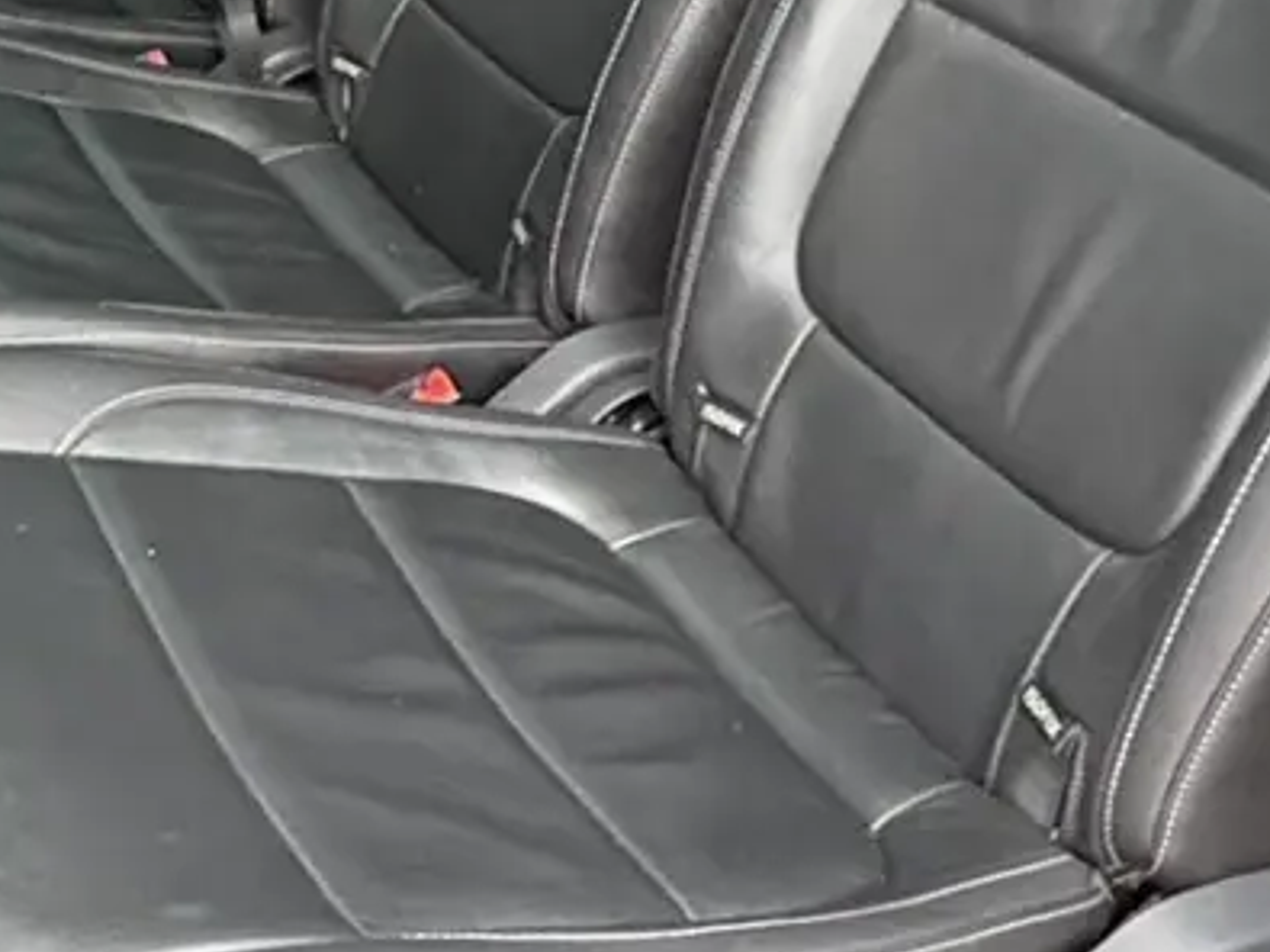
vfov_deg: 21.3
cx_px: 495
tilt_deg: -20.7
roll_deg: -3.9
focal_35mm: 68
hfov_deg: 28.5
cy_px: 154
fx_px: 2494
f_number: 2.2
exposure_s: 1/37
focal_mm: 2.22
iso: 1000
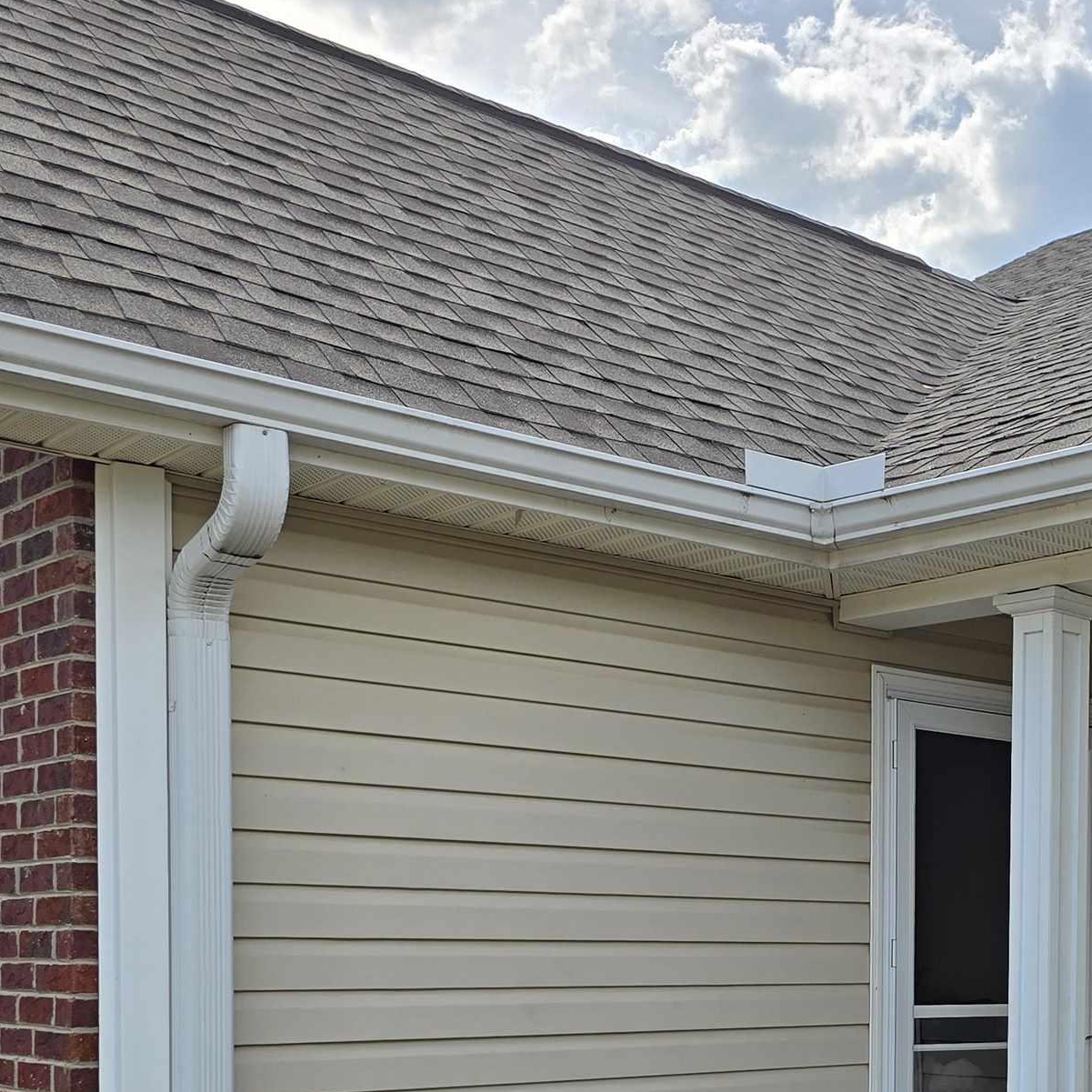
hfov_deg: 31.0
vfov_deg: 31.3
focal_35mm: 52
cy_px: 971
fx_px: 1856
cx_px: 1020
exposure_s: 1/677
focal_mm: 6.3
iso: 12
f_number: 1.7
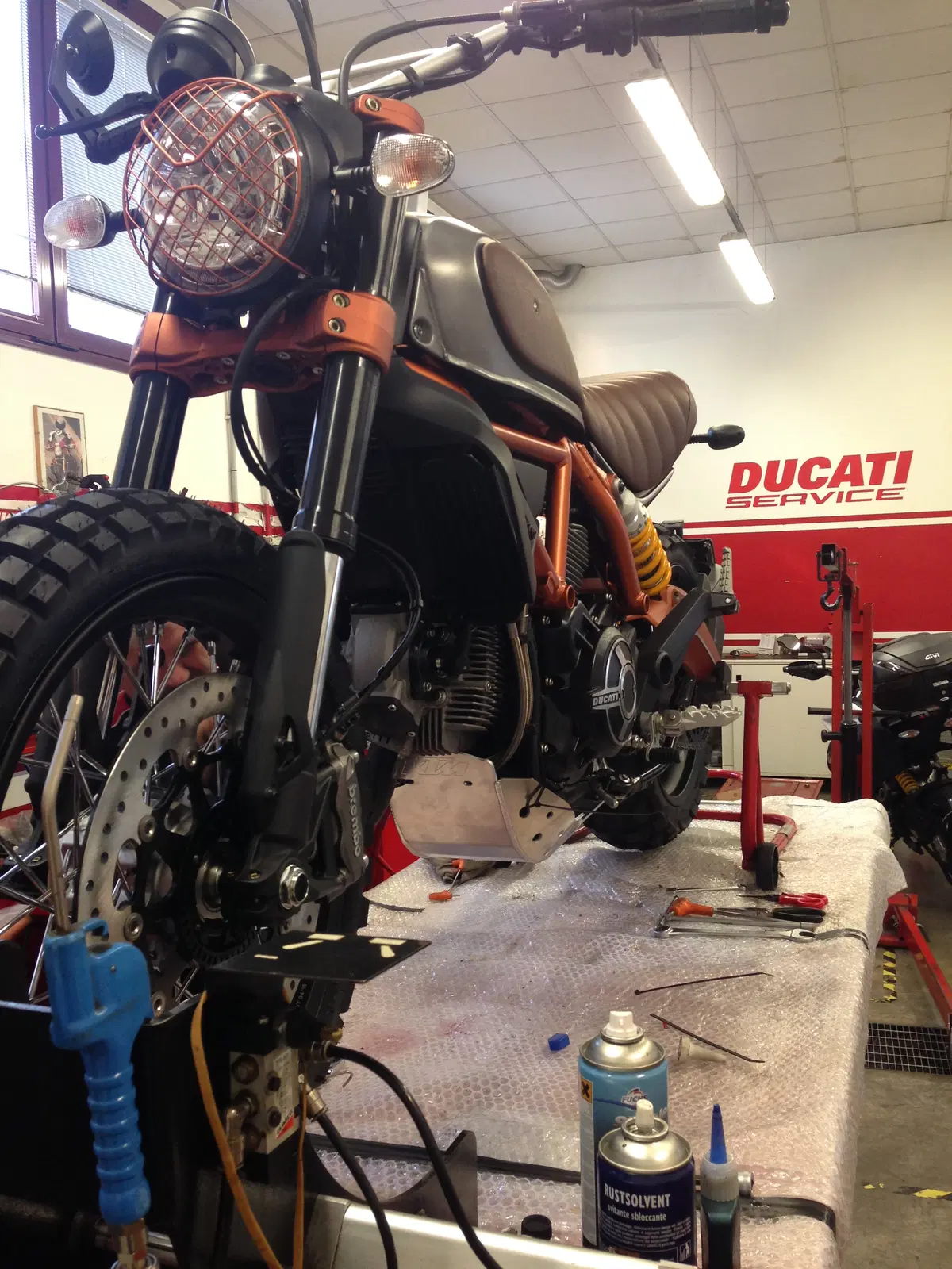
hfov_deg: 42.9
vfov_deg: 55.4
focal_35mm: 33
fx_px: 1210
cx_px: 476
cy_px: 634
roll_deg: +0.2
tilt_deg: -1.5
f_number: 2.4
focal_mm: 4.12
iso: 100
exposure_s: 1/20
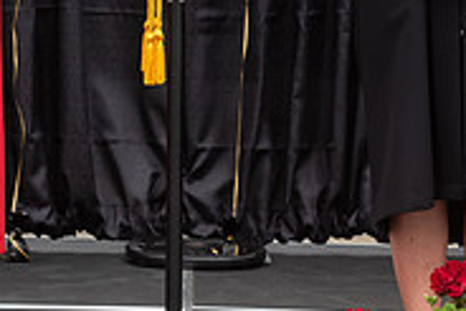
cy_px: -120
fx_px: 2902
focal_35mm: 224
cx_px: -62
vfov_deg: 6.1
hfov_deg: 9.1
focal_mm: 56
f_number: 5.6
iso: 500
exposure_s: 1/640
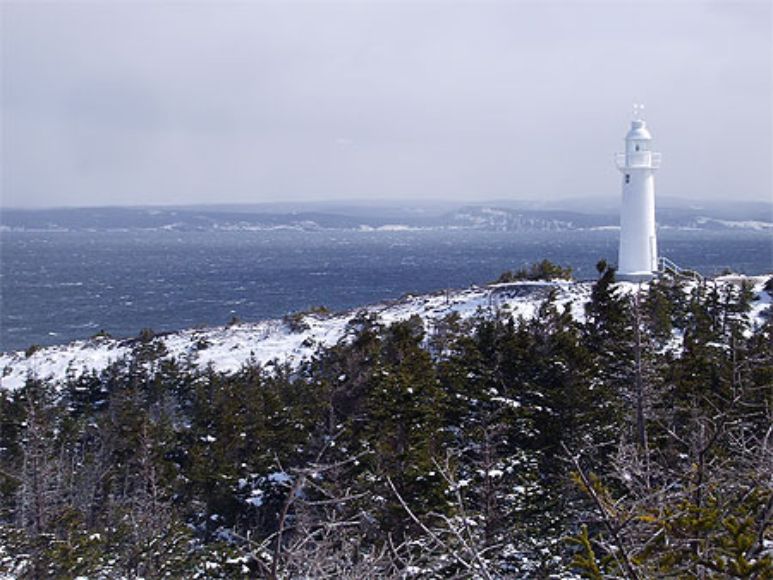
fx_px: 1653
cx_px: 386
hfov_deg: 26.3
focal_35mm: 74
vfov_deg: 19.9
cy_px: 290
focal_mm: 12.2
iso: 80
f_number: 6.2
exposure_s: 1/500
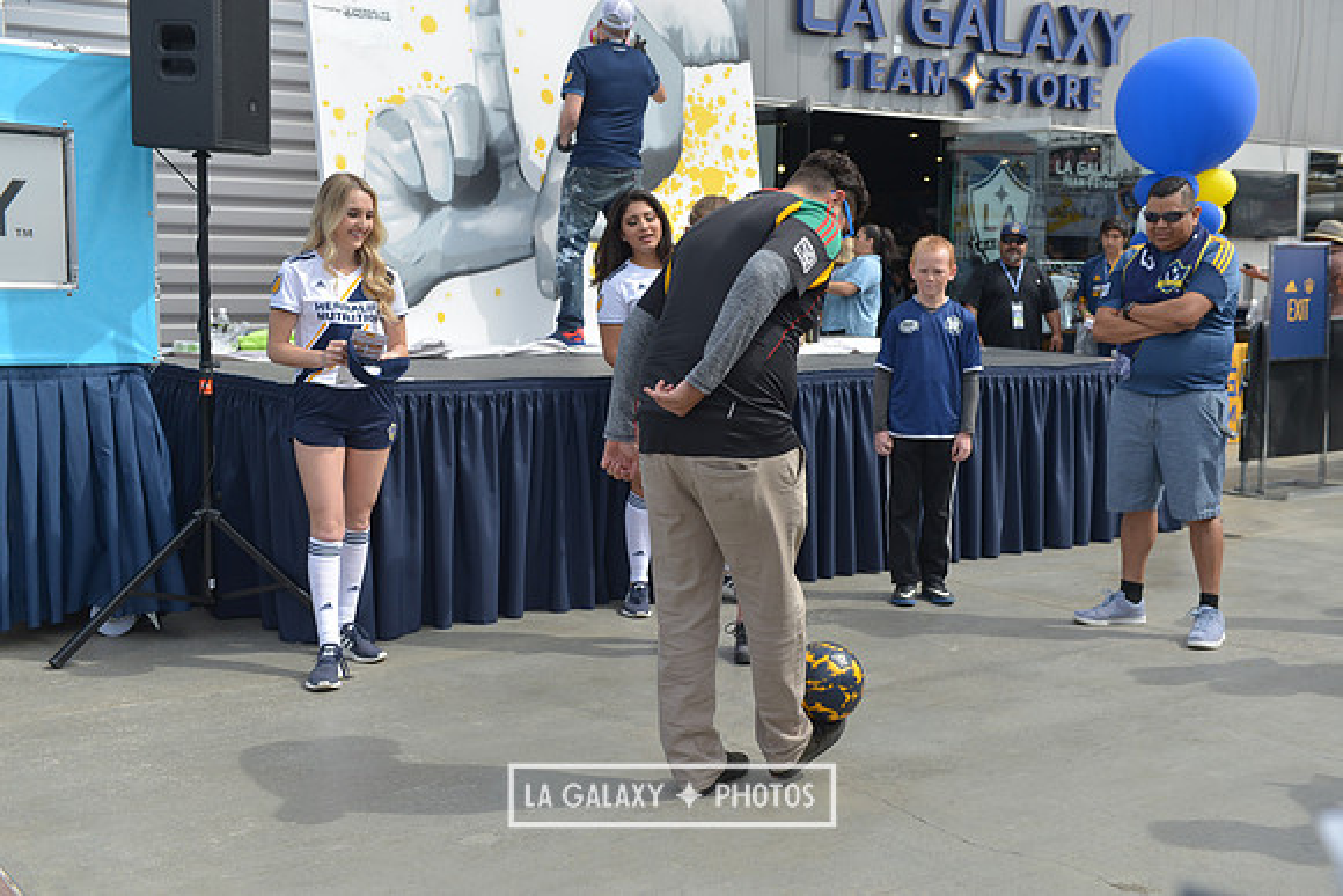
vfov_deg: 31.9
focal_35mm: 42
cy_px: 448
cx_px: 672
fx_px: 1567
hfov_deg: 46.4
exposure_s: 1/1000
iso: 200
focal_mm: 42
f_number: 5
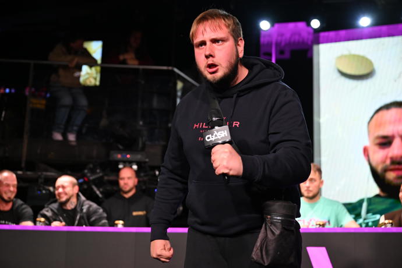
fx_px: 636
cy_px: 134
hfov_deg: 35.1
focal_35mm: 57
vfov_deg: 23.8
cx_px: 201
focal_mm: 57
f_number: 3.5
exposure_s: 1/400
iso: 2000
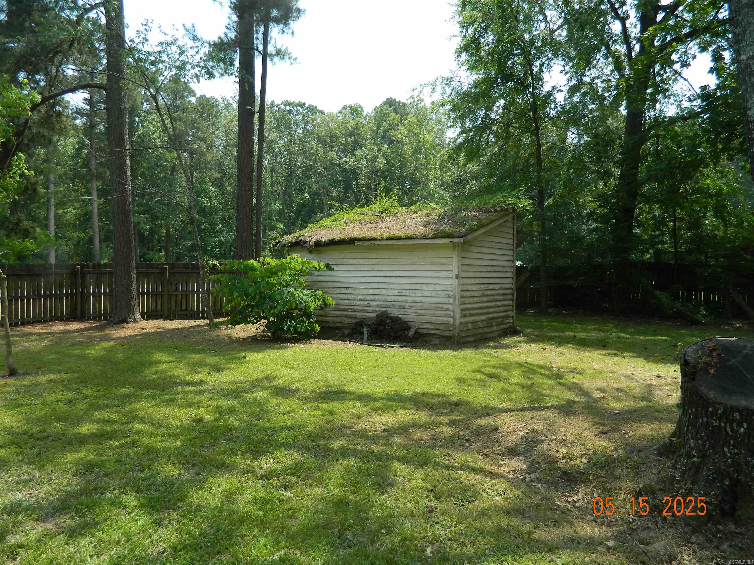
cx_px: 377
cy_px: 282
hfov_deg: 69.4
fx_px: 545
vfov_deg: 54.9
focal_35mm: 25
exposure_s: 1/500
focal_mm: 4.5
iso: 80
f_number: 3.1
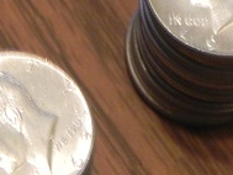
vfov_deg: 3.2
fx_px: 3159
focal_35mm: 469
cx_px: 224
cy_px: -39
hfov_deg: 4.2
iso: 400
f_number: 4.5
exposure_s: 1/16
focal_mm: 28.8
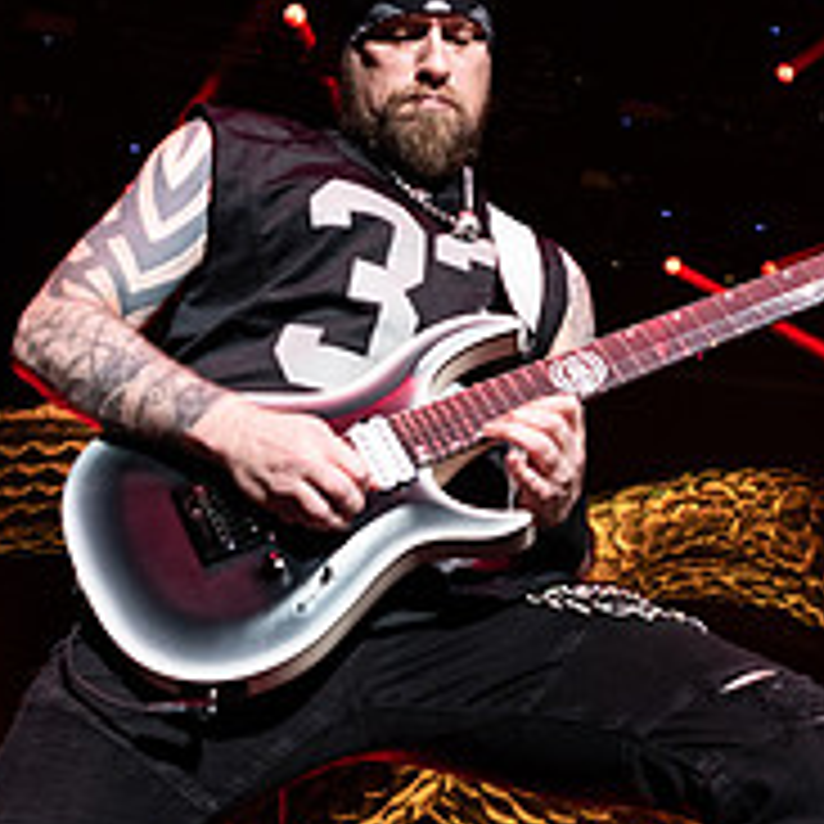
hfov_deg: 24.0
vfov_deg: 23.9
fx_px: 1939
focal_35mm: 72
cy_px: 561
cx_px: 436
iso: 2000
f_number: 3.2
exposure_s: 1/400
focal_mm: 24
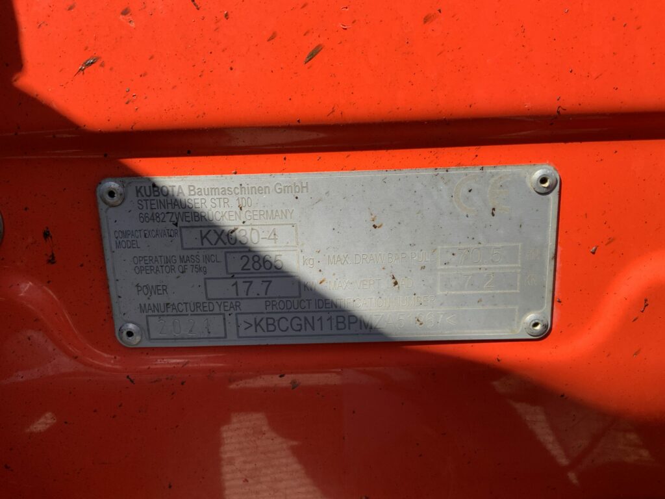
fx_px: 557
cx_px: 332
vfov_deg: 48.2
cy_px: 250
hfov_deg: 61.7
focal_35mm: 29
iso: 16
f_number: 1.8
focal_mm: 3
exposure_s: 1/606
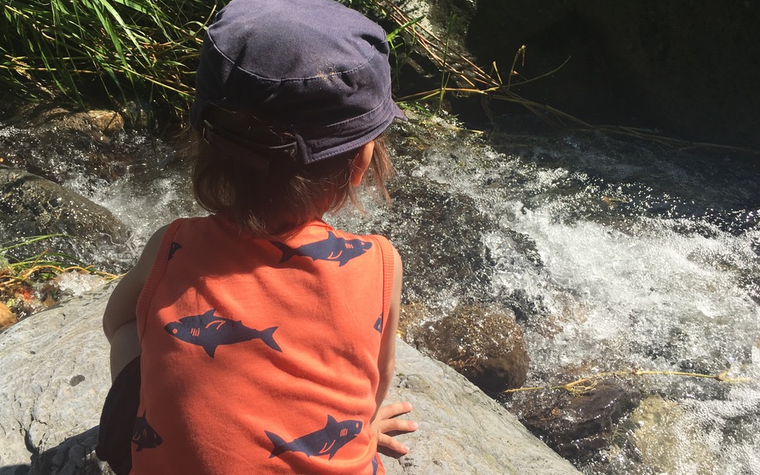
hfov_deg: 56.7
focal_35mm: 34
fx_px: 704
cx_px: 364
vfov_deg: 37.2
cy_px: 203
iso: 25
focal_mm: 4.15
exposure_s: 1/1068
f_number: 2.2
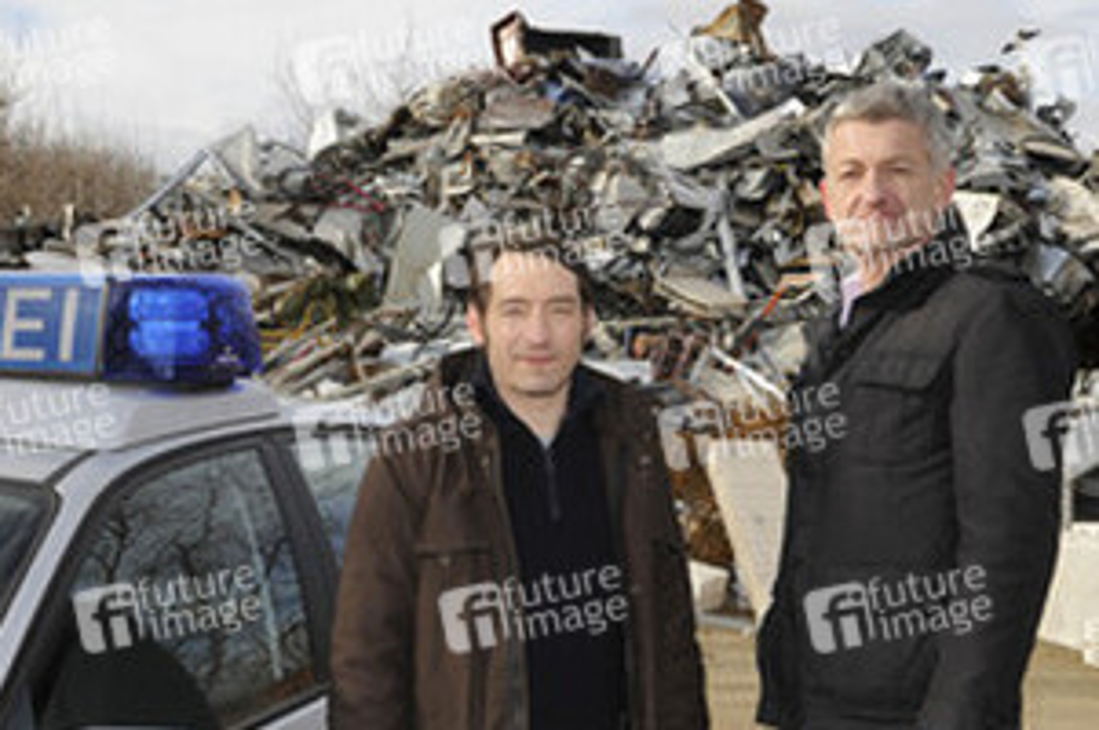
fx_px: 1921
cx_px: 436
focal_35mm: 63
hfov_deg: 31.8
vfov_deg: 21.4
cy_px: 518
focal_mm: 42
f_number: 13
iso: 320
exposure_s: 1/250
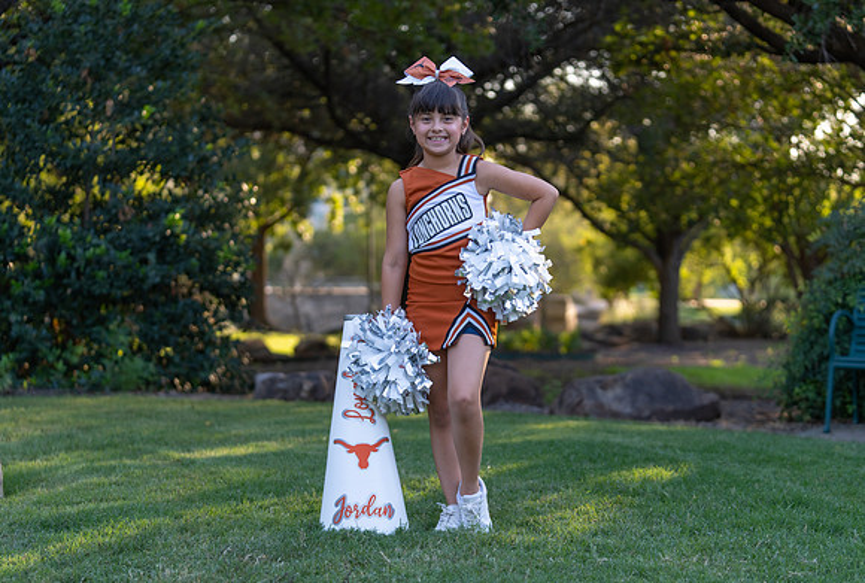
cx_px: 453
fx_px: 1790
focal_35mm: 74
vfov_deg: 18.5
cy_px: 302
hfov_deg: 27.2
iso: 200
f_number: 2.8
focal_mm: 70
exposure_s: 1/320
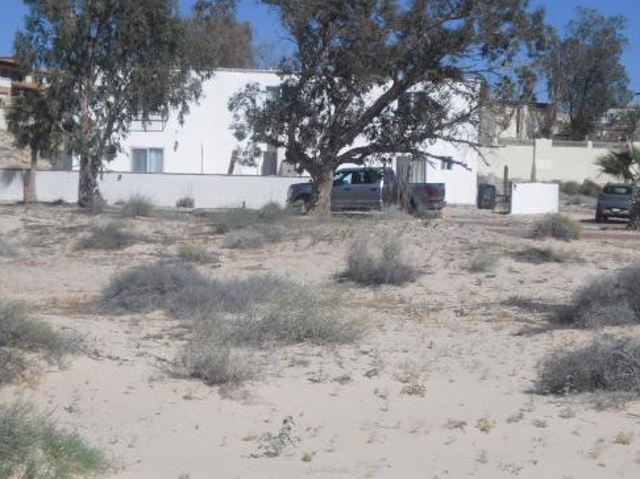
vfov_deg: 17.7
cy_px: 288
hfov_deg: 23.6
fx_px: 1534
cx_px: 290
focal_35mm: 83
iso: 64
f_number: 10.6
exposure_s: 1/160
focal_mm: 11.2
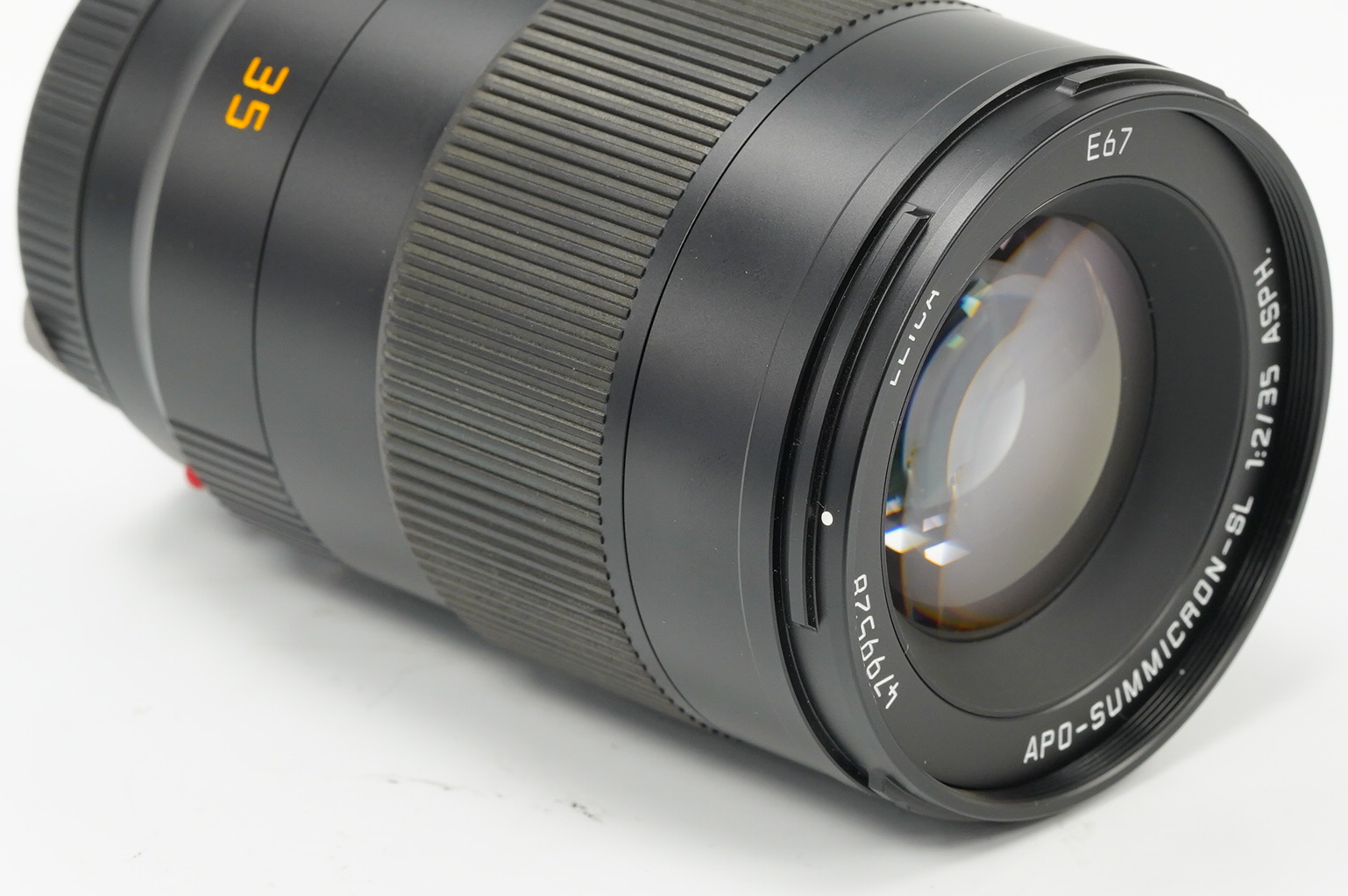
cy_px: 241
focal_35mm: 176
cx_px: 759
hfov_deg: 11.7
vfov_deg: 7.8
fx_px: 6585
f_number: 11
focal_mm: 90
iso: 1000
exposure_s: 1/10
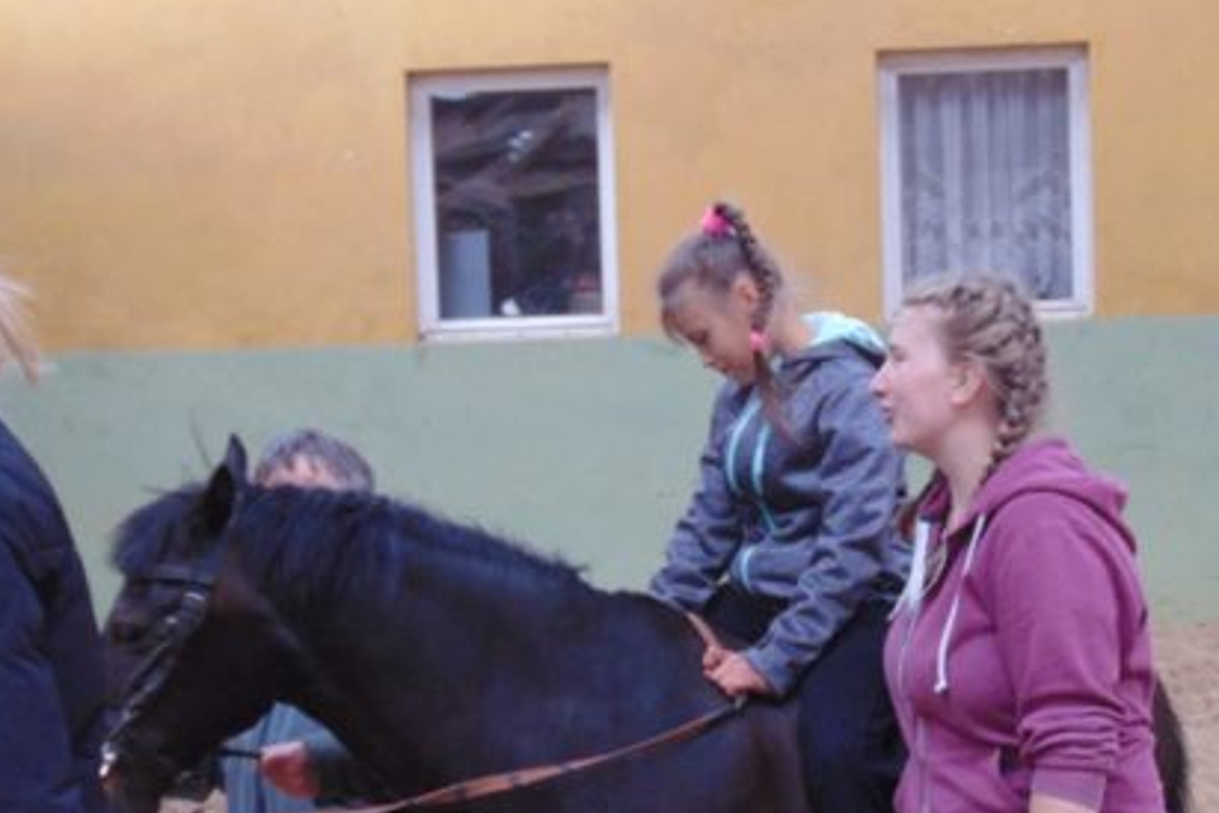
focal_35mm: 68
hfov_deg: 29.6
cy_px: 552
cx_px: 750
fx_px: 2302
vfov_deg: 19.9
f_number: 3.3
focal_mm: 7.6
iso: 80
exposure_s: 1/30
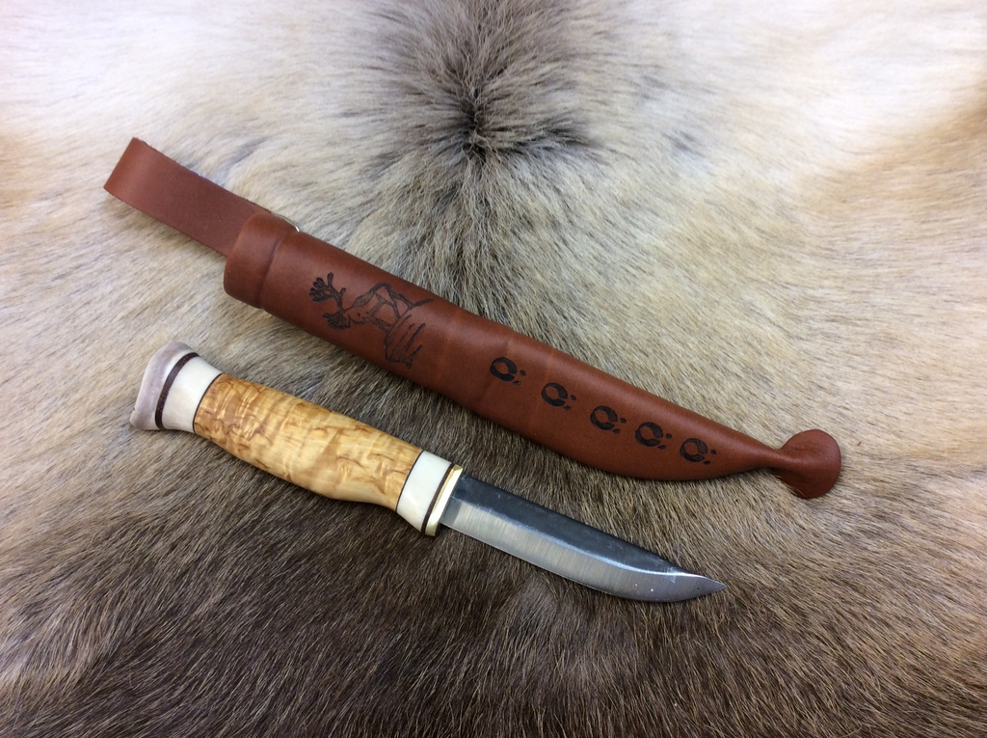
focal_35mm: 33
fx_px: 940
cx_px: 494
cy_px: 369
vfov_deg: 42.8
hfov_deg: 55.4
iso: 40
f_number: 2.4
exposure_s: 1/25
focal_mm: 3.3
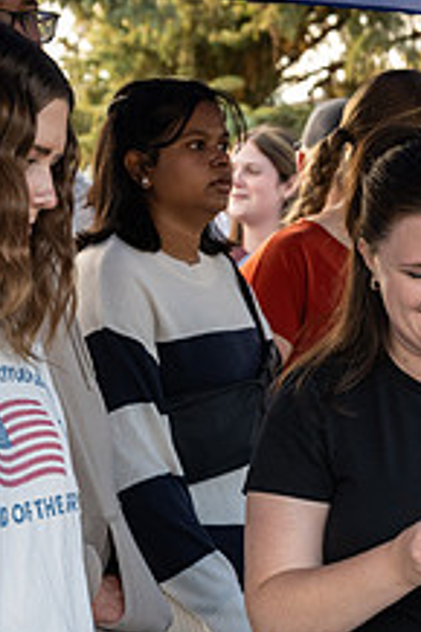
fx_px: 2214
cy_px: 420
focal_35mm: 126
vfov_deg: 16.2
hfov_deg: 10.8
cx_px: 406
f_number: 5.6
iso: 640
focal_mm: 61
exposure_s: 1/250
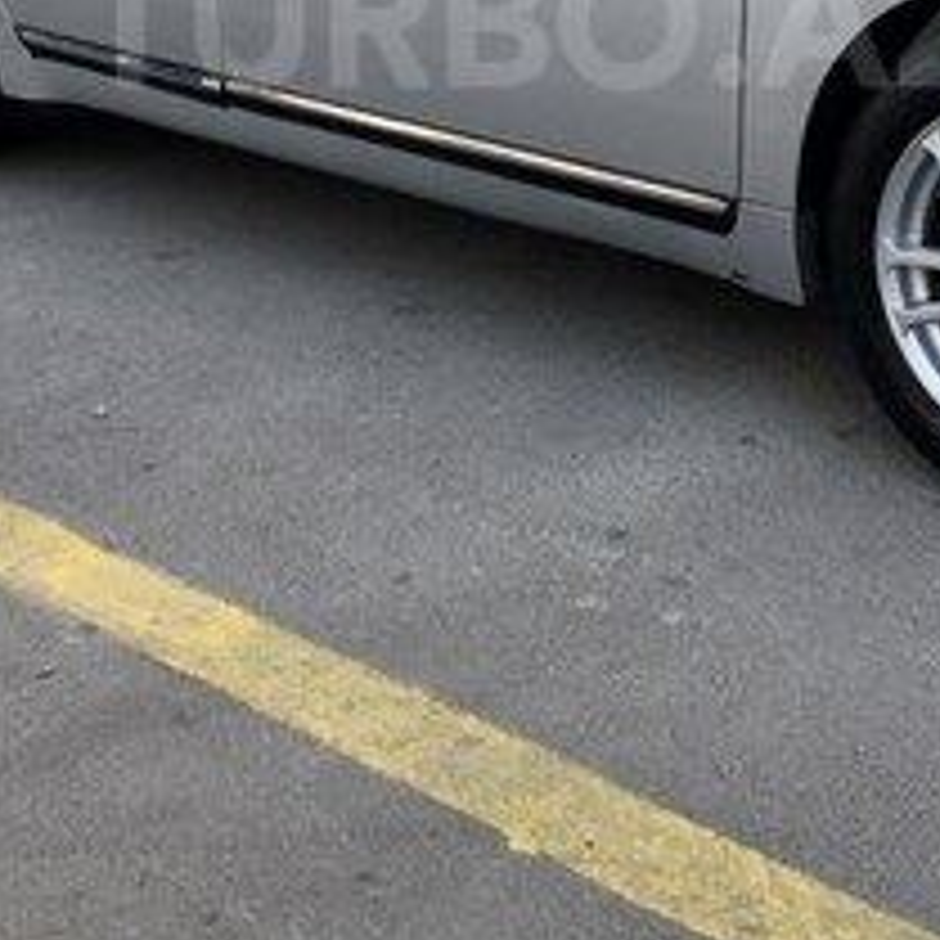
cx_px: 540
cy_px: 20
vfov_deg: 20.8
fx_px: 2489
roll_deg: -0.3
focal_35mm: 81
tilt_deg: -11.7
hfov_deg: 21.4
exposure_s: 1/225
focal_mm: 4.15
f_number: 2.2
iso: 25
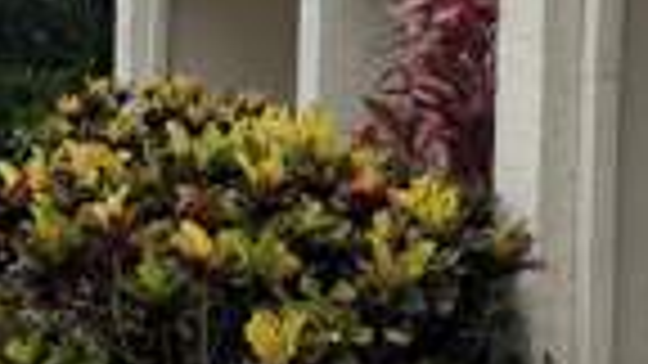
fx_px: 2491
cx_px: 855
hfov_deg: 14.2
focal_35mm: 145
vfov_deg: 8.3
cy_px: 4
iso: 80
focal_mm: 6.76
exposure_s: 1/4167
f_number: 1.78
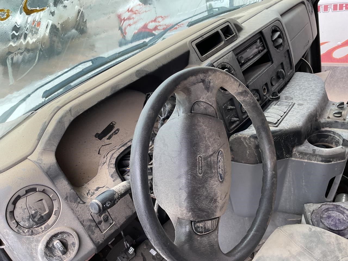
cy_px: 130
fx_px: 292
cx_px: 174
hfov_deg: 61.7
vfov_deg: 48.2
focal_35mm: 29
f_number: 1.8
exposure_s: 1/120
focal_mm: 3
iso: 32
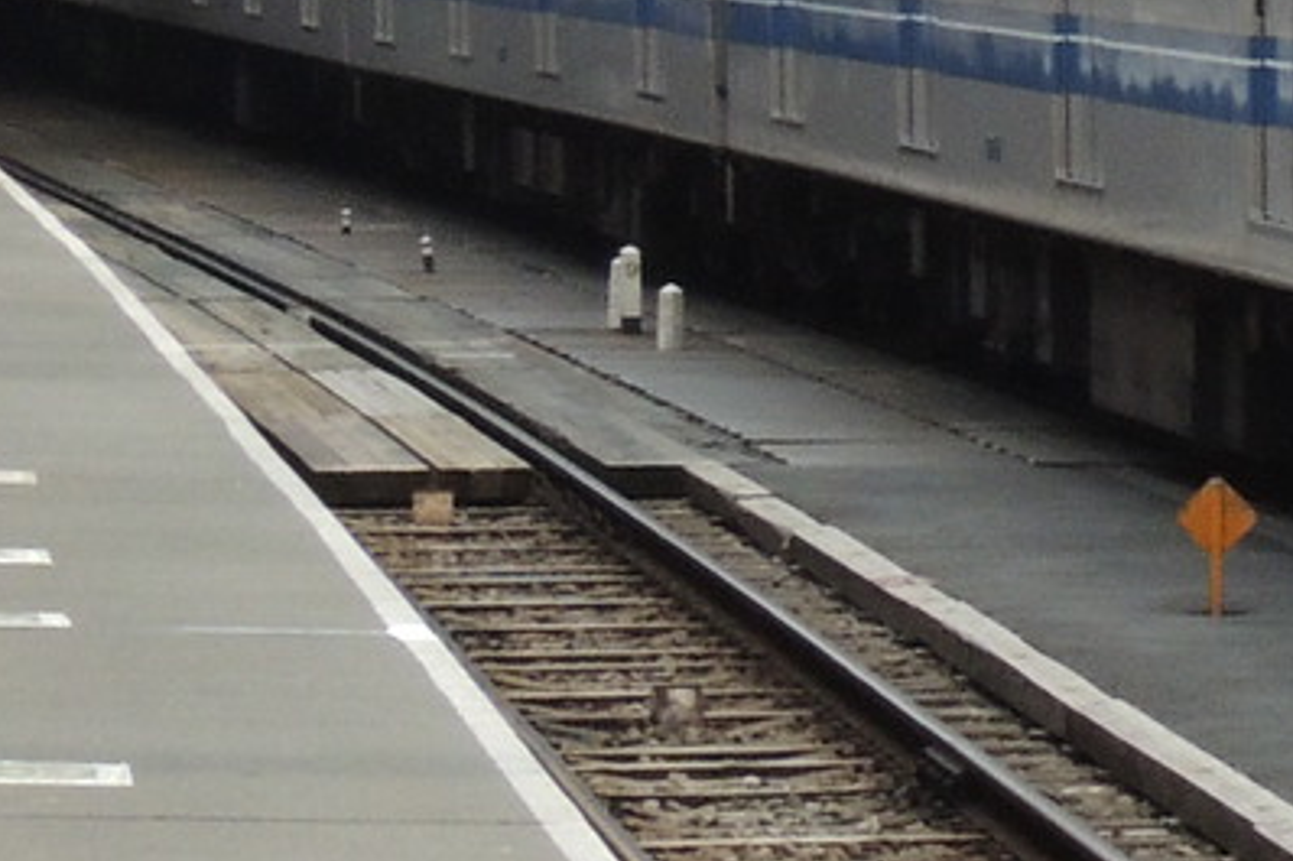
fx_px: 10806
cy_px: 6
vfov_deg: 4.6
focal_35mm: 301
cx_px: 2683
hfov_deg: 6.6
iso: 400
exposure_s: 1/250
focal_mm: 10.7
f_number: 7.4
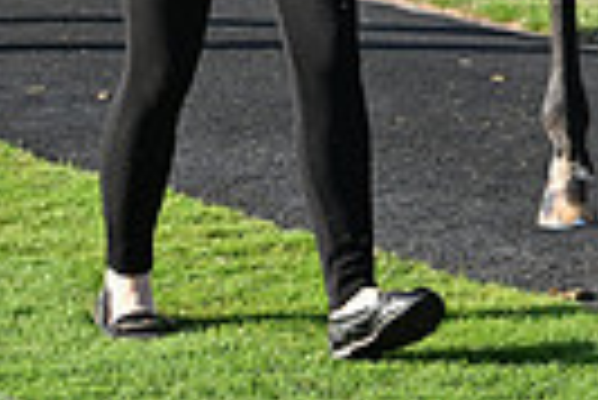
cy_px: -461
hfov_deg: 4.9
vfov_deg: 3.3
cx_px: 679
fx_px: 6901
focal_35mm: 415
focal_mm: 95
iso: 800
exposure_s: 1/2000
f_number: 5.6
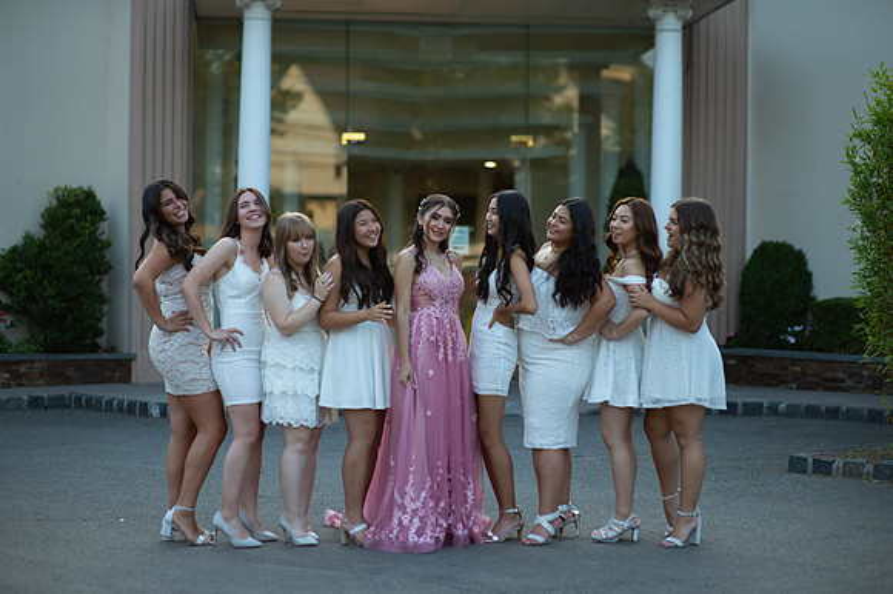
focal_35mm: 85
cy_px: 297
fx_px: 2107
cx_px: 446
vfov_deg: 16.1
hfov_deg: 23.9
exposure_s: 1/1000
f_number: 2
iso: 250
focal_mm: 85
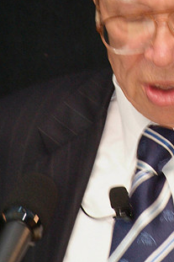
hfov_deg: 1.6
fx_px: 6096
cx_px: 130
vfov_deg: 2.5
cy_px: 56
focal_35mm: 840
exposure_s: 1/90
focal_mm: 300
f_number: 9.5
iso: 1600
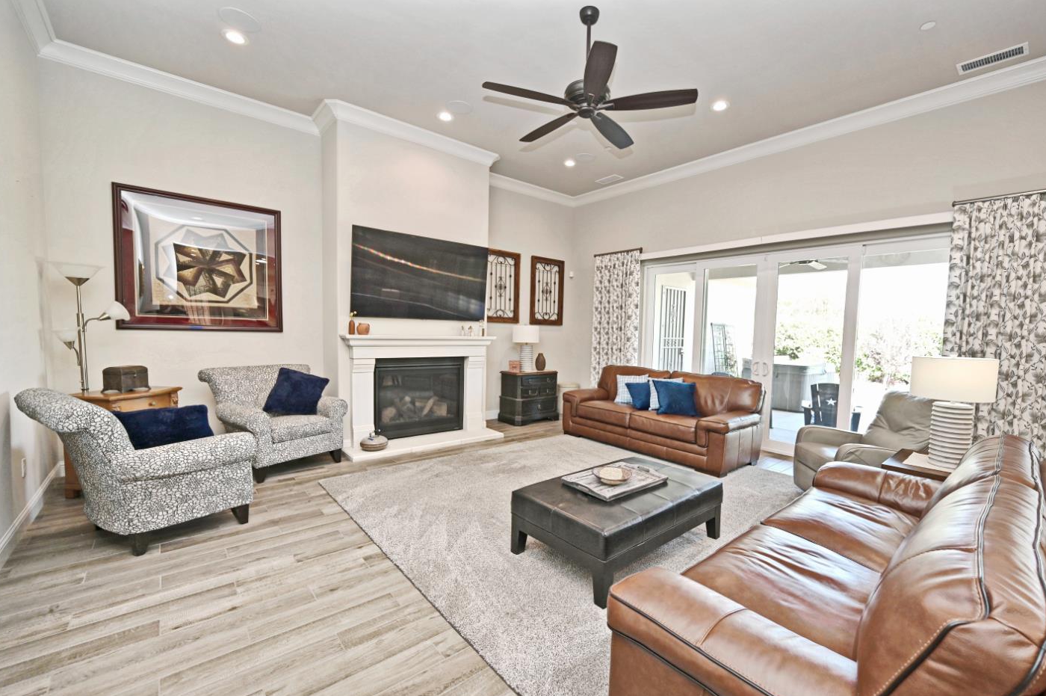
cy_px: 360
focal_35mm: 15
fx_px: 435
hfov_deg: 100.3
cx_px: 551
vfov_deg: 77.2
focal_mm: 14
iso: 280
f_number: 4
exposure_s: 1/60
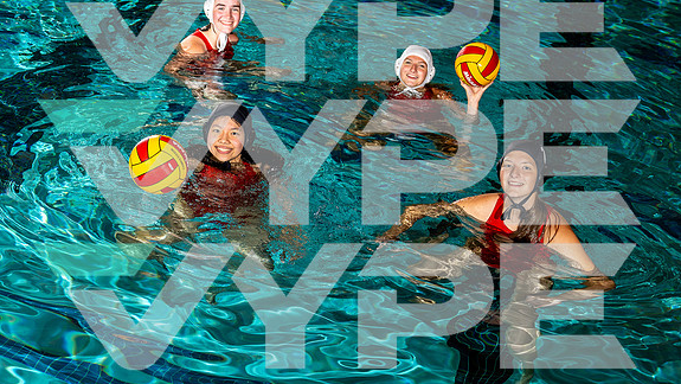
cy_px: 171
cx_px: 334
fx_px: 1319
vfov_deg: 16.6
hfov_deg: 29.0
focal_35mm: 73
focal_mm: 56
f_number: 4
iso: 100
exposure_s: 1/250
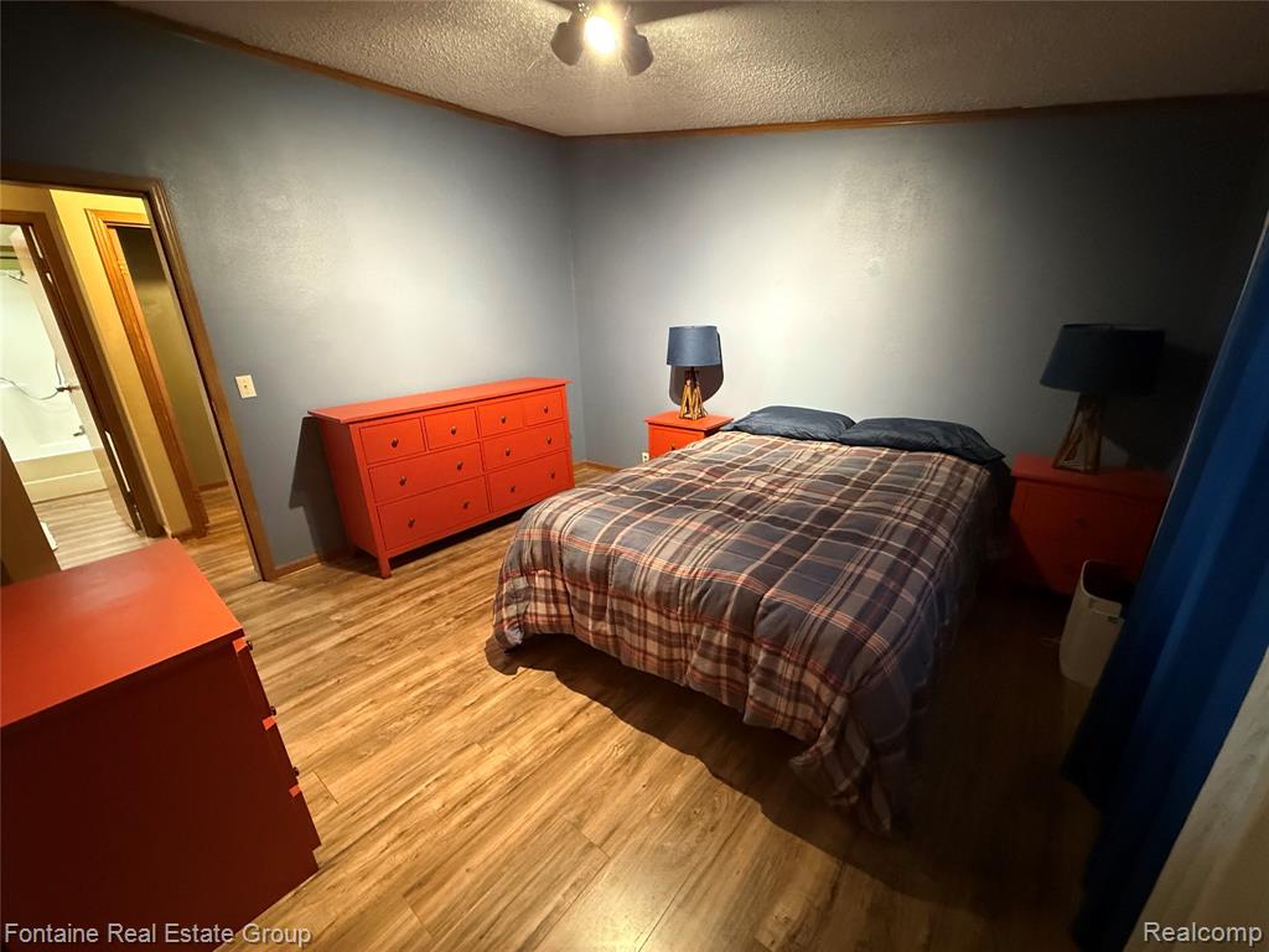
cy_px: 476
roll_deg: +1.7
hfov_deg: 102.1
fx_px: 513
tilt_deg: -18.2
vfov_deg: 85.7
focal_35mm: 14
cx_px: 634
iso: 1000
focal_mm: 2.22
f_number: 2.2
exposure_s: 1/40
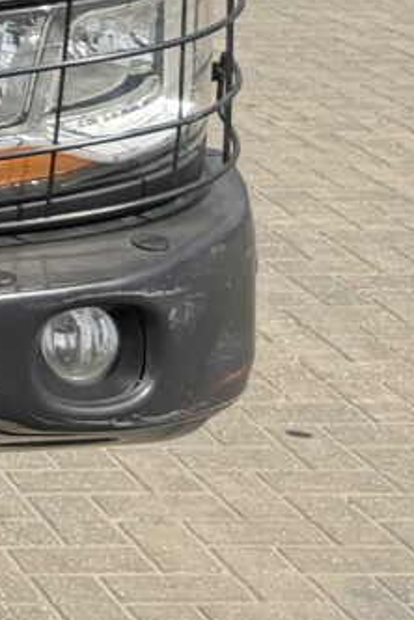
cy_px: -547
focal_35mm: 150
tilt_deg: +1.5
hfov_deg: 7.9
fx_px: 2587
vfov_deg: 12.4
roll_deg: +1.5
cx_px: -819
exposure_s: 1/4673
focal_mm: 6.76
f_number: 1.78
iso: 80
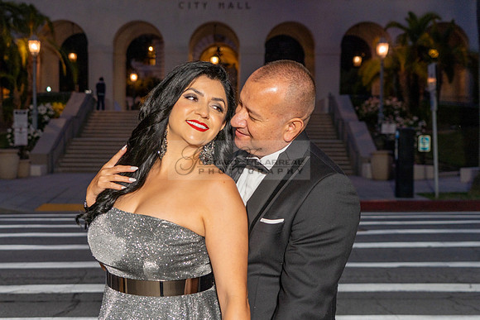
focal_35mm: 52
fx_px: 690
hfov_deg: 38.3
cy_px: 162
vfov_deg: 26.1
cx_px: 217
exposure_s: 1/125
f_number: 4.5
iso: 500
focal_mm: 46
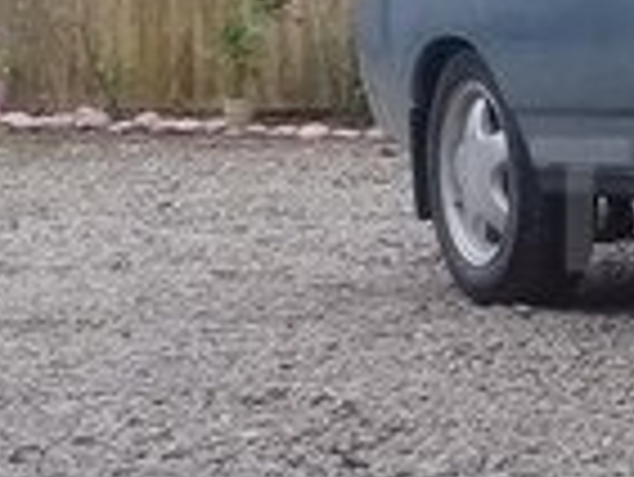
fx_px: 2658
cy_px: 205
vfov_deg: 10.2
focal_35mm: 145
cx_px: 989
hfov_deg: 12.8
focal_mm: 3.3
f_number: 2.2
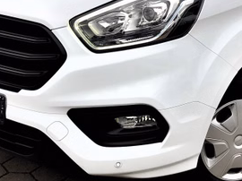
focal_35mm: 83
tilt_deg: -7.2
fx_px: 580
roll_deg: -1.6
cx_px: 134
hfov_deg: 23.6
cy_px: -16
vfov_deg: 17.2
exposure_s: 1/209
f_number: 1.8
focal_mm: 4
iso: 20
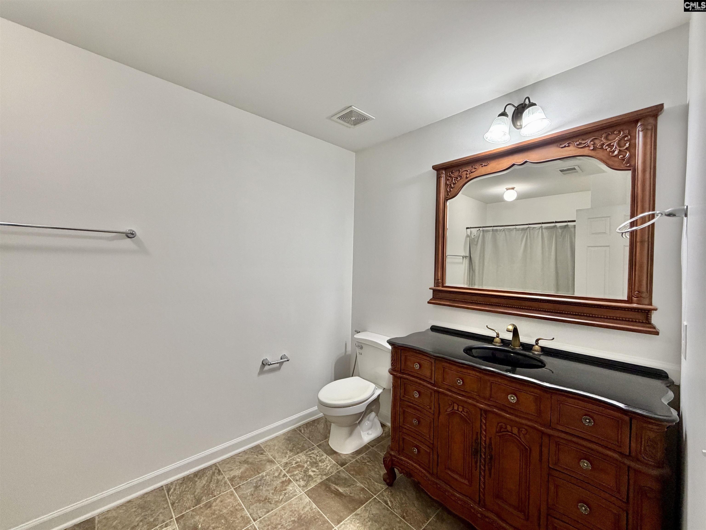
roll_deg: -0.8
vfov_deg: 85.7
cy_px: 265
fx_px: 286
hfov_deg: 102.1
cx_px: 353
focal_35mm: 14
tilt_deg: -0.9
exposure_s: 1/60
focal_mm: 2.22
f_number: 2.2
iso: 200
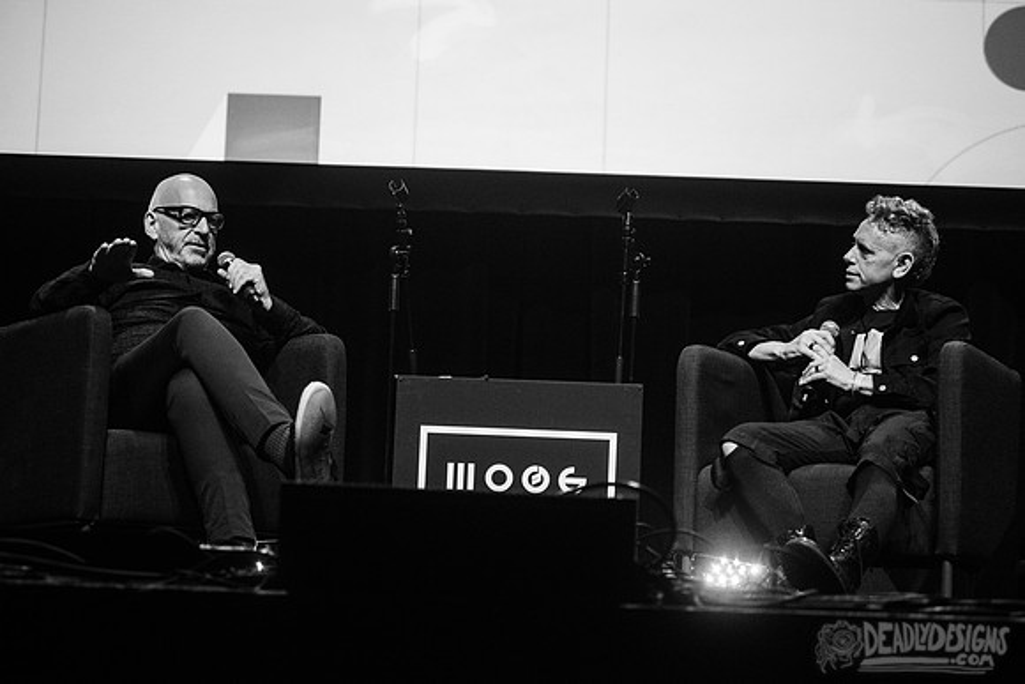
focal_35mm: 89
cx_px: 543
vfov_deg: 15.4
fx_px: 2537
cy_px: 352
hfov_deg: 22.8
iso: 3200
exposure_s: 1/500
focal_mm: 80
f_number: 3.2
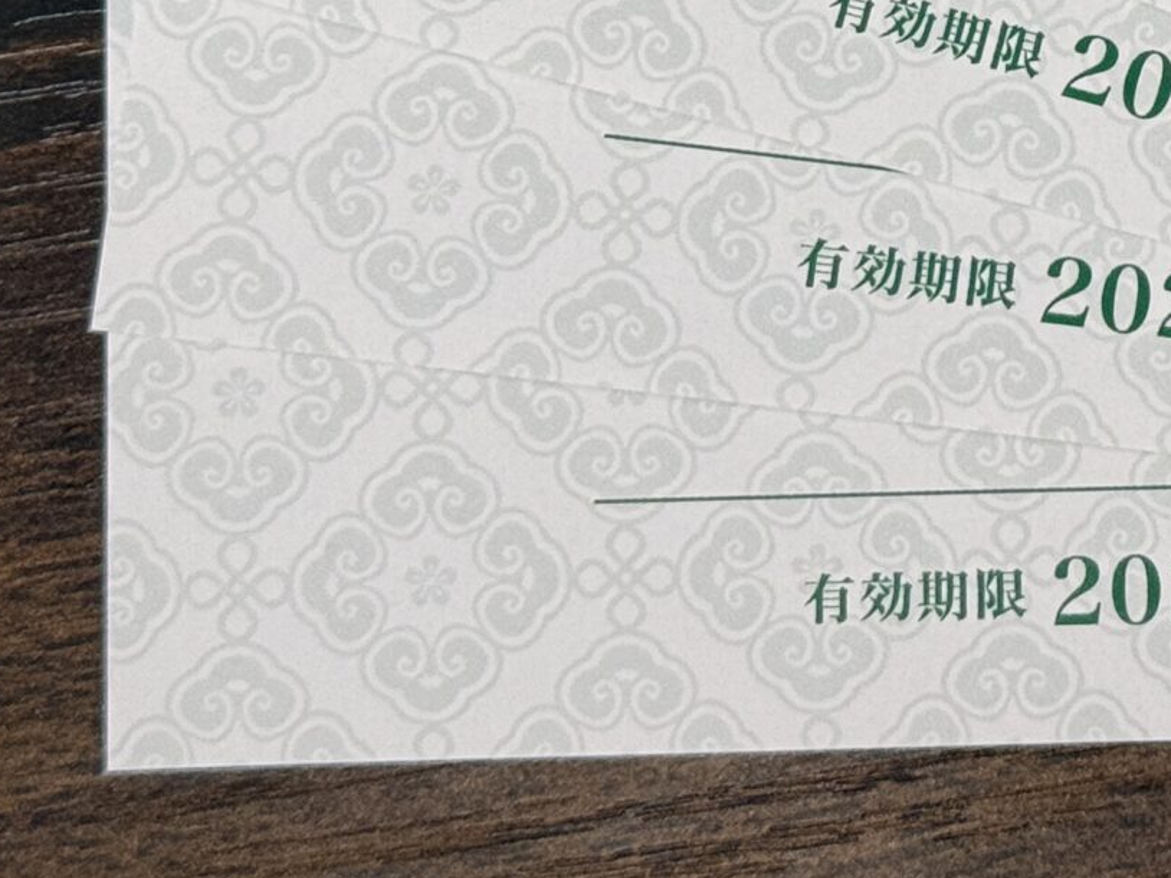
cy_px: -426
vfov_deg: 9.6
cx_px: 1384
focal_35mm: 151
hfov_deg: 12.8
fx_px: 5107
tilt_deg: -87.2
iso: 80
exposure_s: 1/52
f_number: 1.78
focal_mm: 6.76
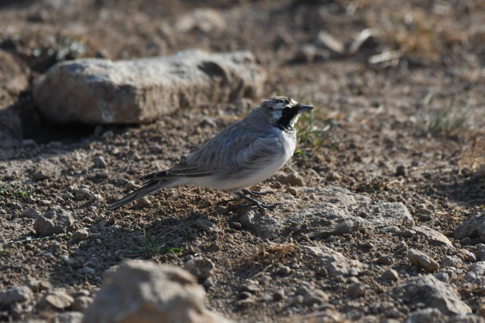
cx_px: 242
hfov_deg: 3.0
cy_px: 162
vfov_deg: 2.0
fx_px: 9295
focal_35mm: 690
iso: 320
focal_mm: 460
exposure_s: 1/1600
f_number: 5.6
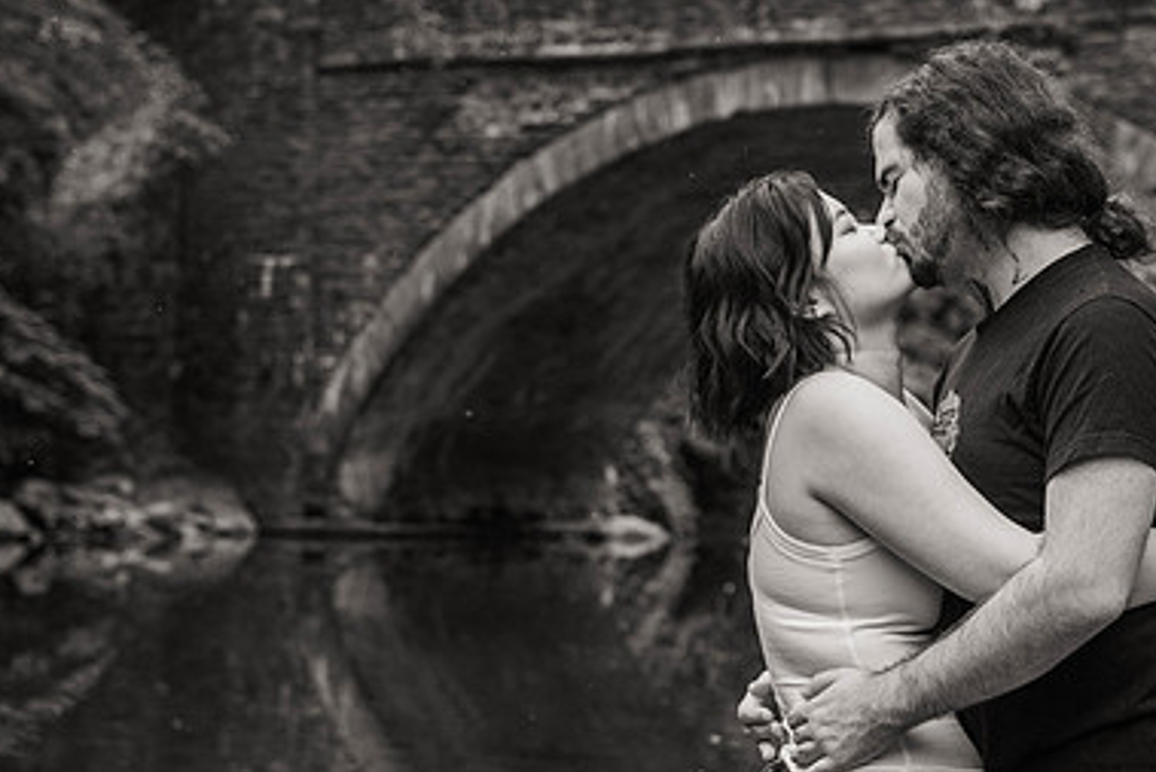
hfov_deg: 20.1
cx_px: 766
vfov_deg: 13.6
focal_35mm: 101
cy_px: 346
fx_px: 3244
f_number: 4
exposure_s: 1/250
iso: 1250
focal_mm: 58
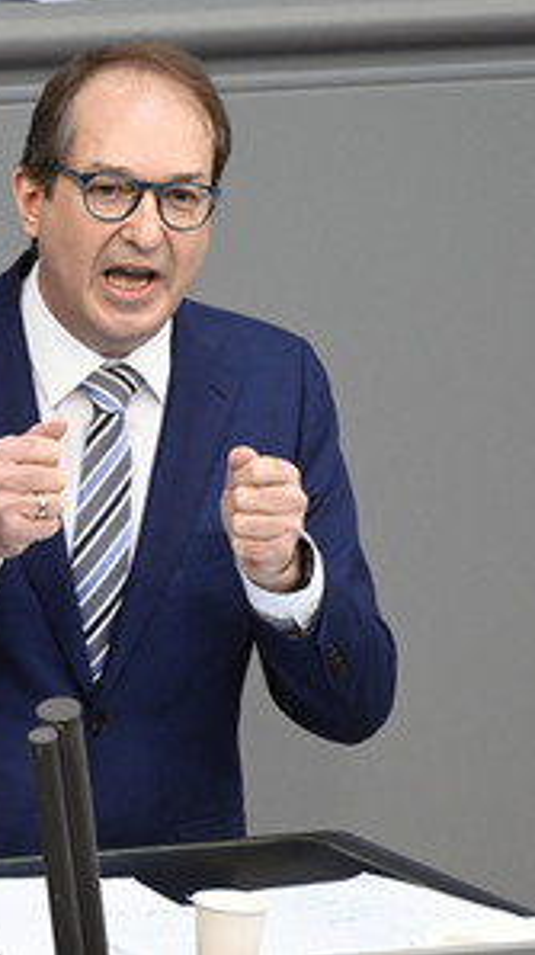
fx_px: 16844
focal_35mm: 666
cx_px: 5
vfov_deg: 3.2
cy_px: 478
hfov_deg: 1.8
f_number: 5.6
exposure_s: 1/320
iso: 8000
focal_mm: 420
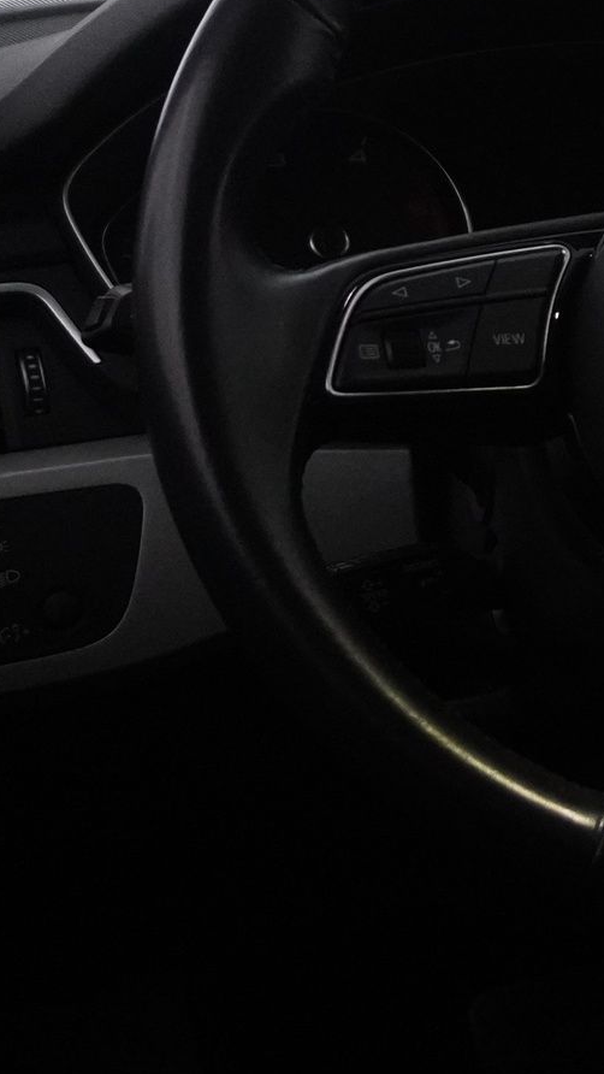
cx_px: 1278
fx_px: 2632
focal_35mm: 92
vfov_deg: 22.9
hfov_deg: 11.5
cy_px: 311
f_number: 4
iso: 4000
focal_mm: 21
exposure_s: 1/160
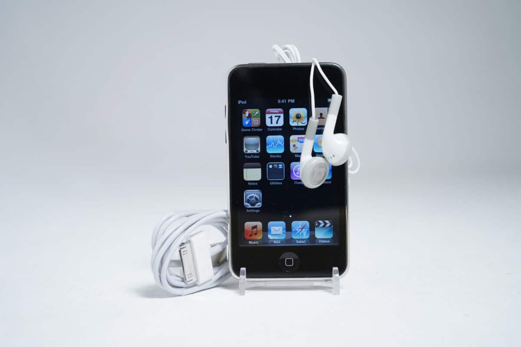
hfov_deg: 42.7
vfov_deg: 29.2
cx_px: 260
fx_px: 666
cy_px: 174
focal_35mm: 46
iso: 400
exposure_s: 1/25
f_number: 4.5
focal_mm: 46
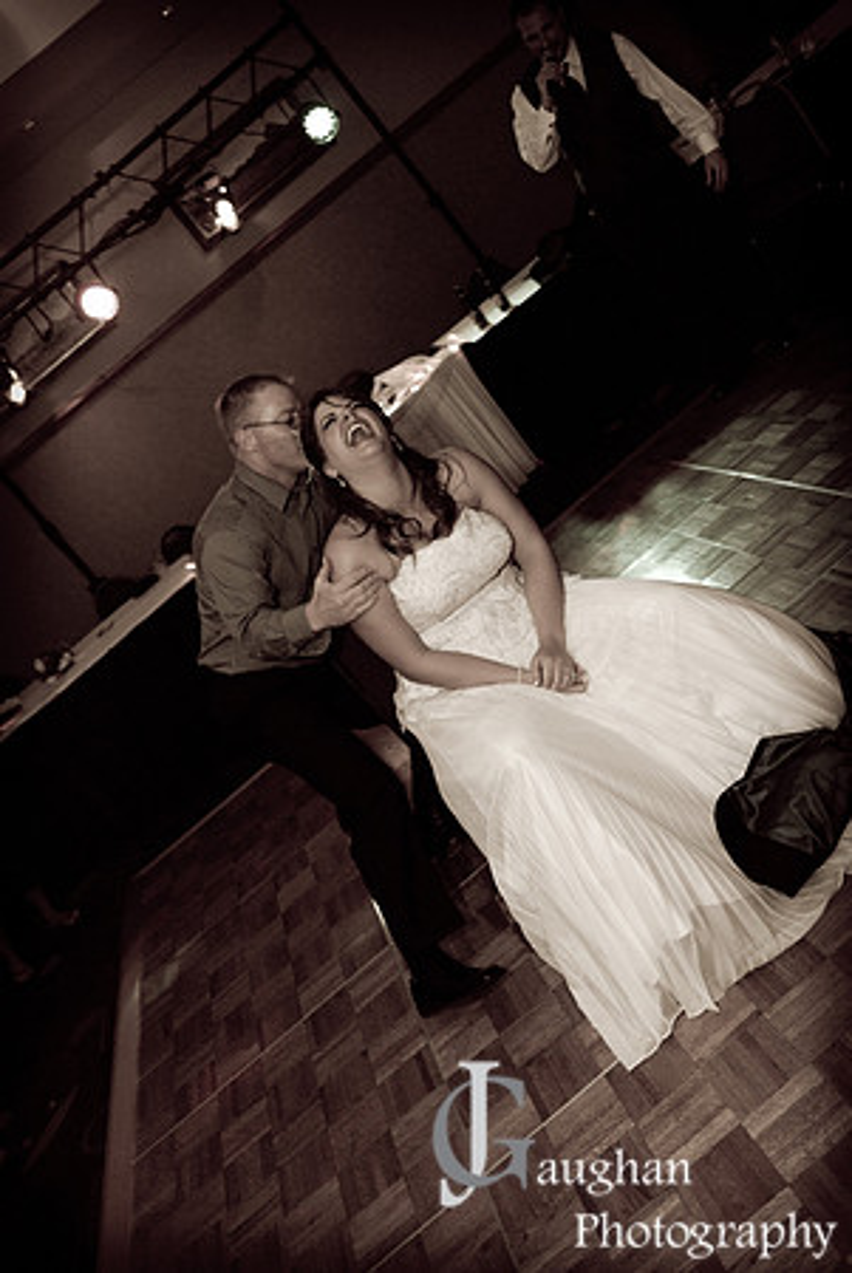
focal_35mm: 33
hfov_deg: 40.1
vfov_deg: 57.2
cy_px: 636
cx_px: 426
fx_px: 1169
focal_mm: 22
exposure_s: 1/60
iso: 640
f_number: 2.8
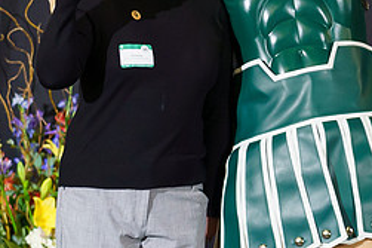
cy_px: -66
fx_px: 2313
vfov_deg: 6.1
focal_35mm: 224
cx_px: 247
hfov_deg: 9.2
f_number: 2.8
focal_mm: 81
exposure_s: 1/160
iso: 1600
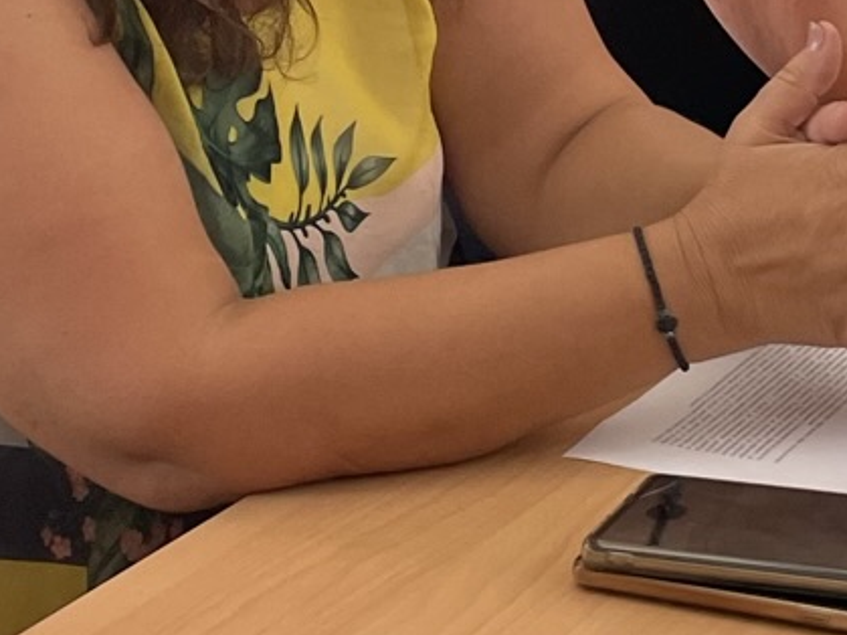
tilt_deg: -12.6
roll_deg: -0.2
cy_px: -121
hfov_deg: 15.0
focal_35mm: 127
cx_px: 1015
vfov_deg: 11.4
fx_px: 3107
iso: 125
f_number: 1.6
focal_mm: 4.2
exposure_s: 1/121
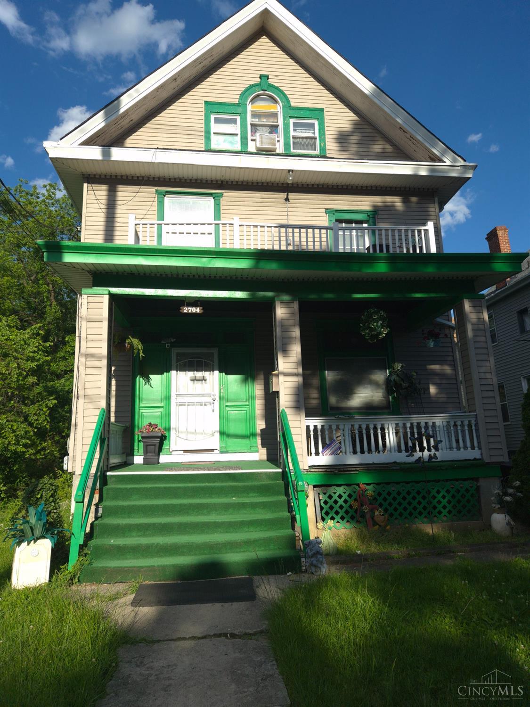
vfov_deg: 73.9
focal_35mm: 23
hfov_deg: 58.9
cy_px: 354
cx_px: 265
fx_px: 470
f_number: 1.8
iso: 50
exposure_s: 1/1716
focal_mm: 5.4
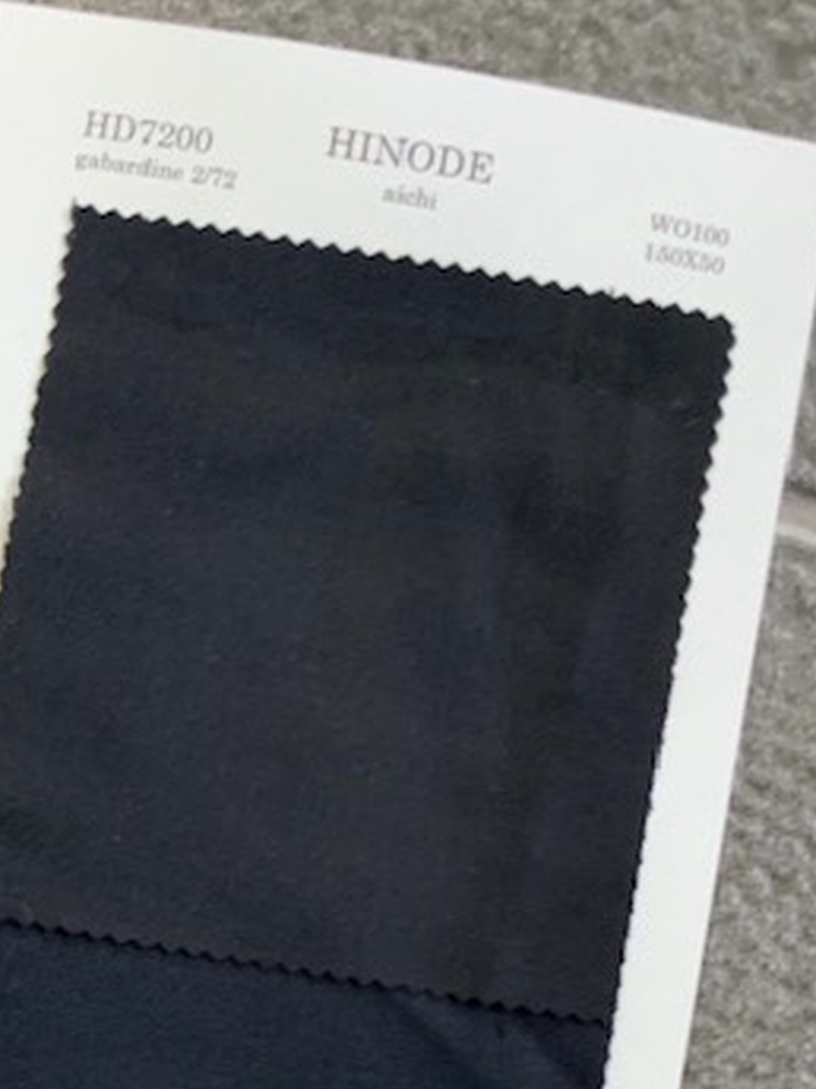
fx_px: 1697
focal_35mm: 54
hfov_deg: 26.9
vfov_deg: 33.6
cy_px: 988
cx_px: 272
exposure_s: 1/60
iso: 250
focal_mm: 3
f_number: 1.8
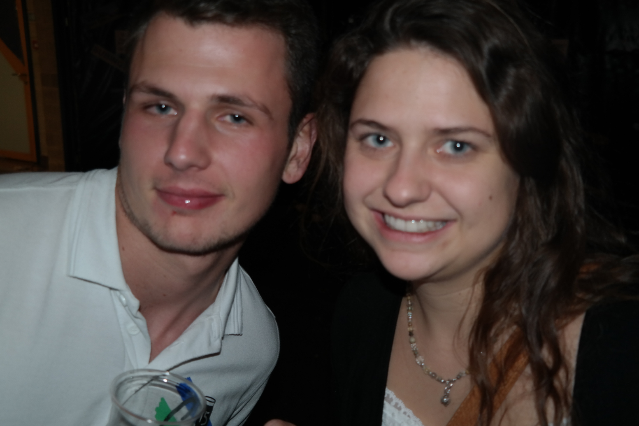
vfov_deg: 38.9
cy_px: 211
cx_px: 324
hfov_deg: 55.8
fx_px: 603
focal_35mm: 34
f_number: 4
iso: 400
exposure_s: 1/40
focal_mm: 22
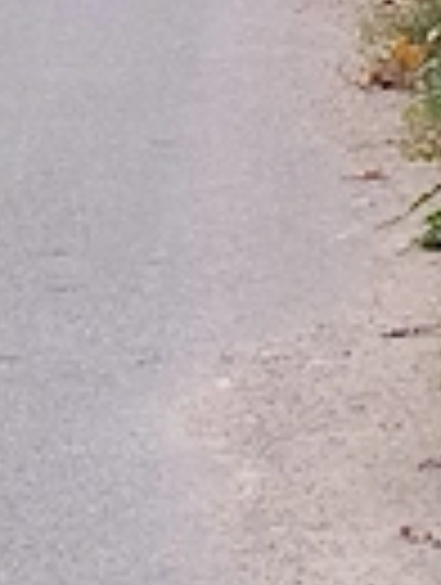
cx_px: 40
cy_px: -225
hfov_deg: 4.3
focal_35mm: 350
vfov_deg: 5.6
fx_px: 5926
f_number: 1.8
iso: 50
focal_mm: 3.96
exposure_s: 1/137
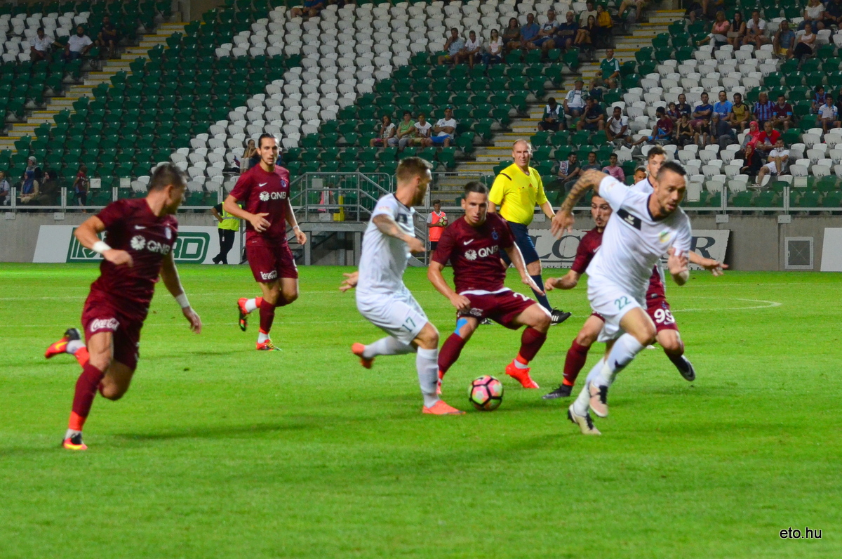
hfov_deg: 18.2
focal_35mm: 112
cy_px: 280
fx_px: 2627
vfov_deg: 12.1
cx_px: 421
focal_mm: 75
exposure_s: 1/400
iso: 1800
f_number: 5
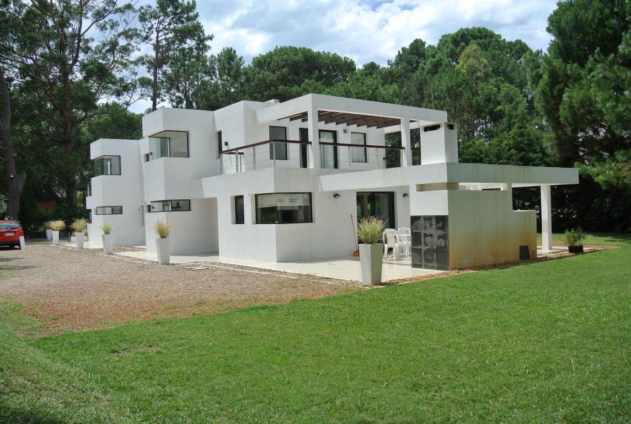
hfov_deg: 63.5
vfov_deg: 45.2
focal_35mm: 29
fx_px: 509
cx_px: 316
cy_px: 212
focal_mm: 11
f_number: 4.5
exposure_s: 1/1250
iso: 100
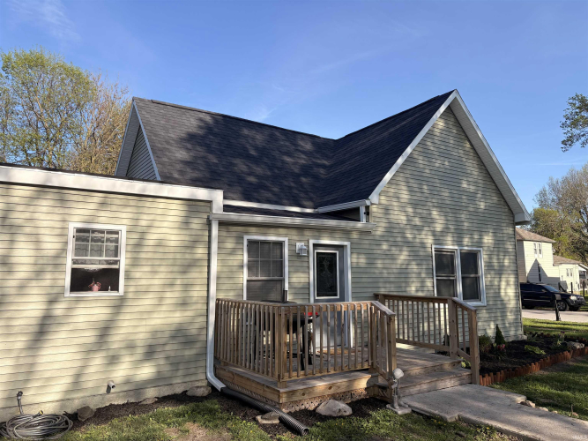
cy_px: 220
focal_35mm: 26
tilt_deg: +6.5
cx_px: 294
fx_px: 442
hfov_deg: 67.3
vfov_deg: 53.0
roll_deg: +0.5
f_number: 1.6
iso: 50
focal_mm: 5.96
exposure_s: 1/2364
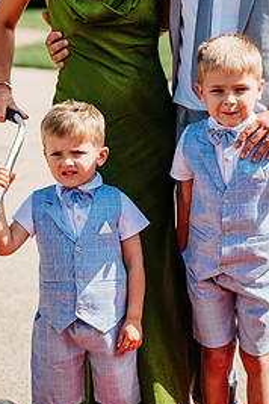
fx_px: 1603
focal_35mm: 143
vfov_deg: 14.3
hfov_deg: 9.6
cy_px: 112
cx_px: 182
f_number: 3.2
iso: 100
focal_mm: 85
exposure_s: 1/1600
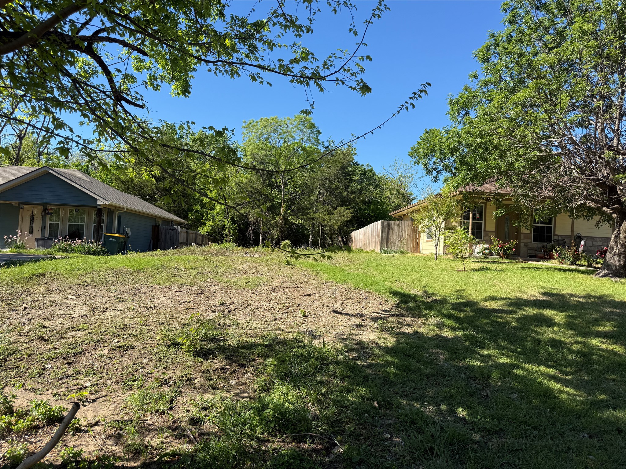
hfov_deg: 71.6
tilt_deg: +1.6
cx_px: 313
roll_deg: -3.1
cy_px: 234
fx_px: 434
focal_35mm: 24
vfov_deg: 56.8
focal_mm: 6.76
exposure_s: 1/2299
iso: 80
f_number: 1.78
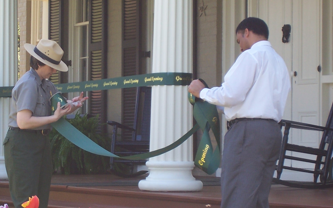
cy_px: 114
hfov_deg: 12.8
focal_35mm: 164
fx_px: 1488
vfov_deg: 8.0
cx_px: 129
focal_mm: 16.8
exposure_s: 1/90
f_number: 4.6
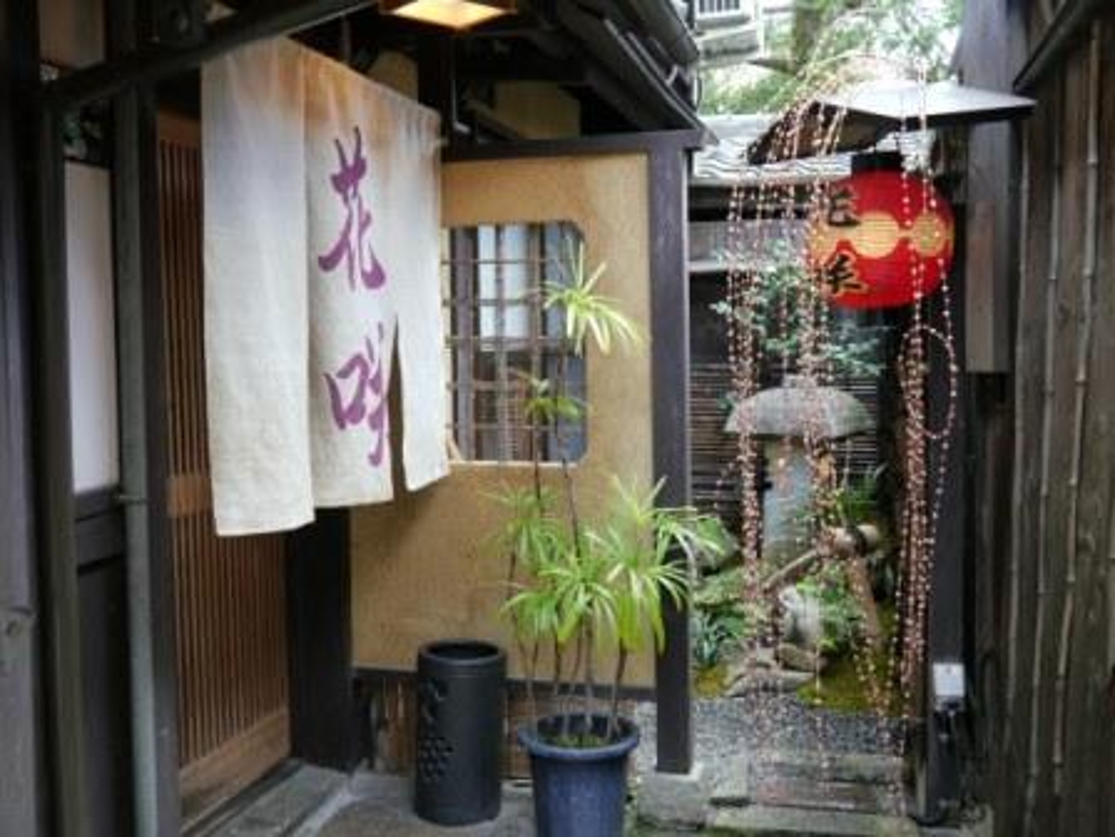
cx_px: 558
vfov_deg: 39.7
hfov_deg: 51.4
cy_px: 418
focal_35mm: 36
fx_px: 1160
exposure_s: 1/60
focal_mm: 18
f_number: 4.1
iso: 400
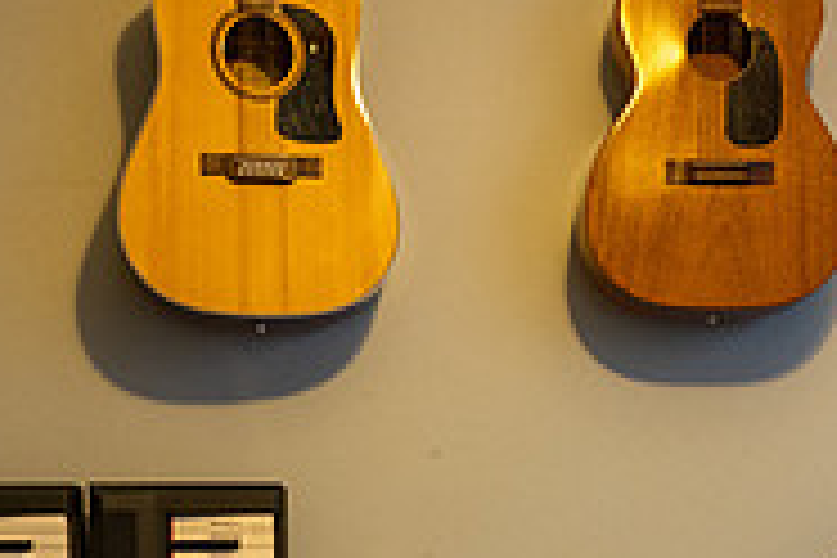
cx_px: 464
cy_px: 864
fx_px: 1744
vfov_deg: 16.4
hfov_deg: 27.0
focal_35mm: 75
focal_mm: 24
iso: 2500
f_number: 4
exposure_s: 1/40
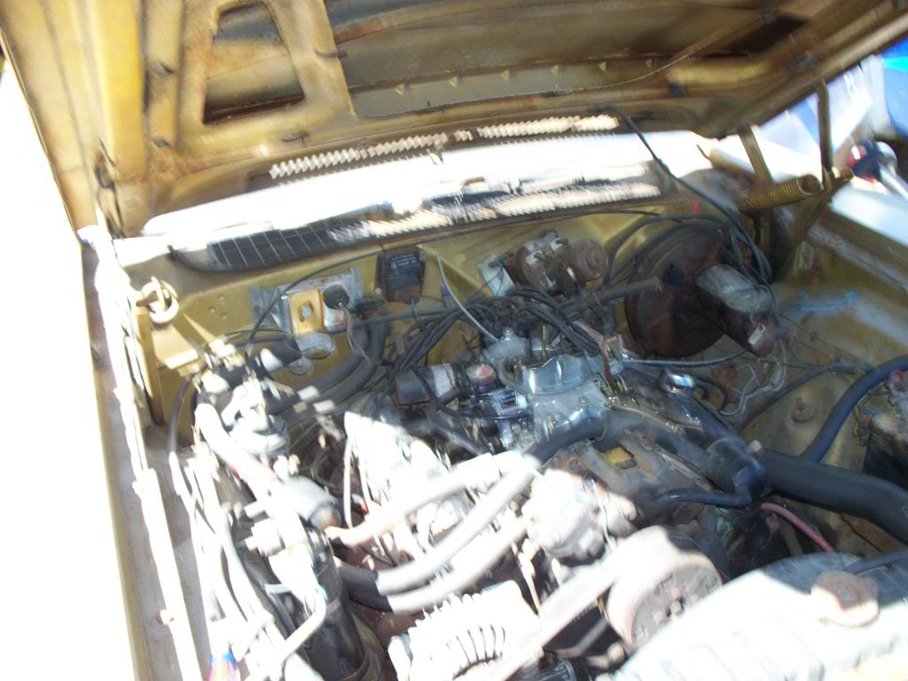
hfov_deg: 51.4
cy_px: 340
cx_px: 454
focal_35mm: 36
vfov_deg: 39.7
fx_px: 944
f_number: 2.8
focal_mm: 7.54
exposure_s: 1/80
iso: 64
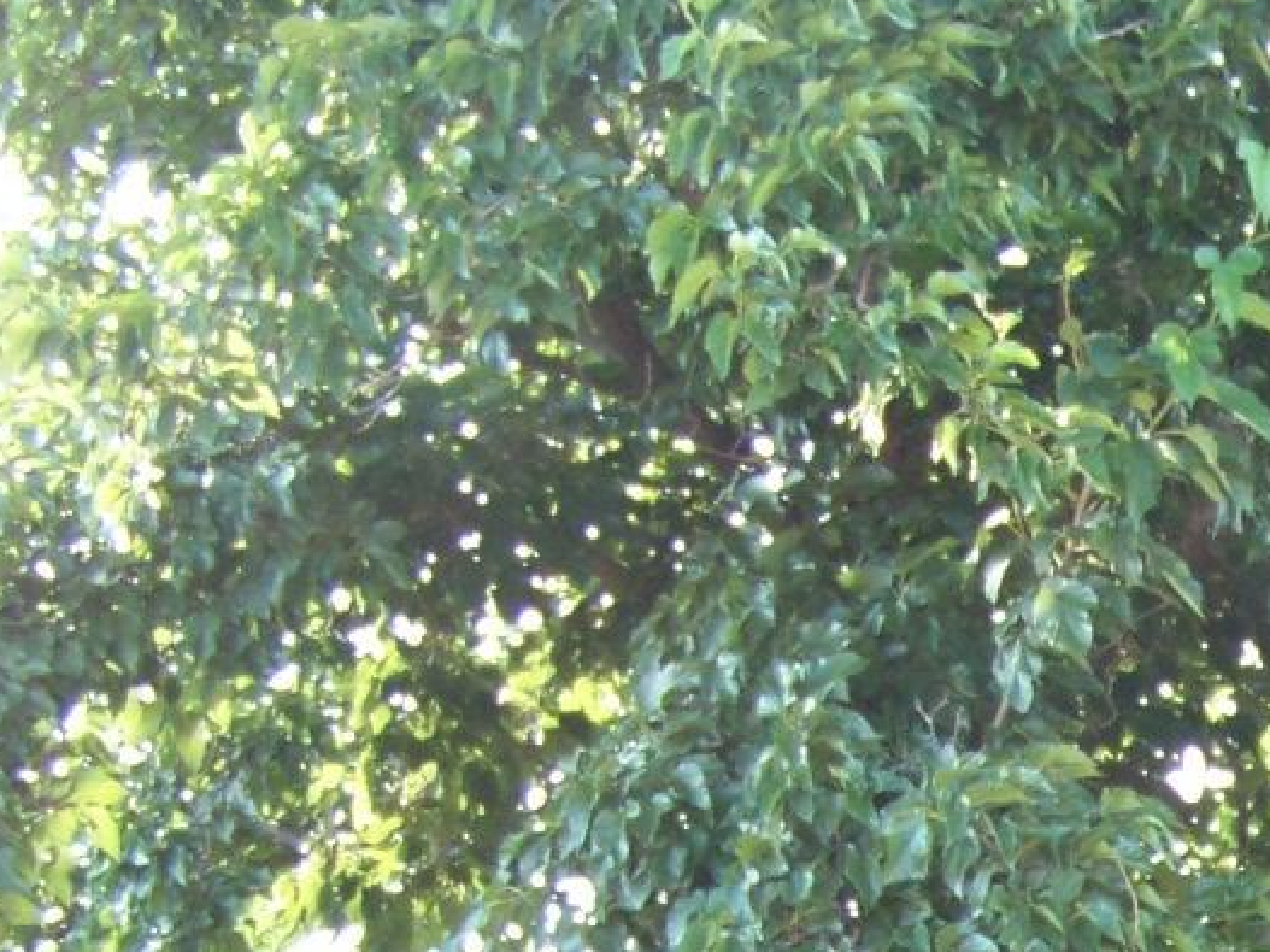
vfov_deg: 10.4
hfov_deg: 13.2
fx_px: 5135
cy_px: 1234
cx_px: 2027
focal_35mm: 140
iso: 69
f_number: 2.8
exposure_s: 1/60
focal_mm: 5.85
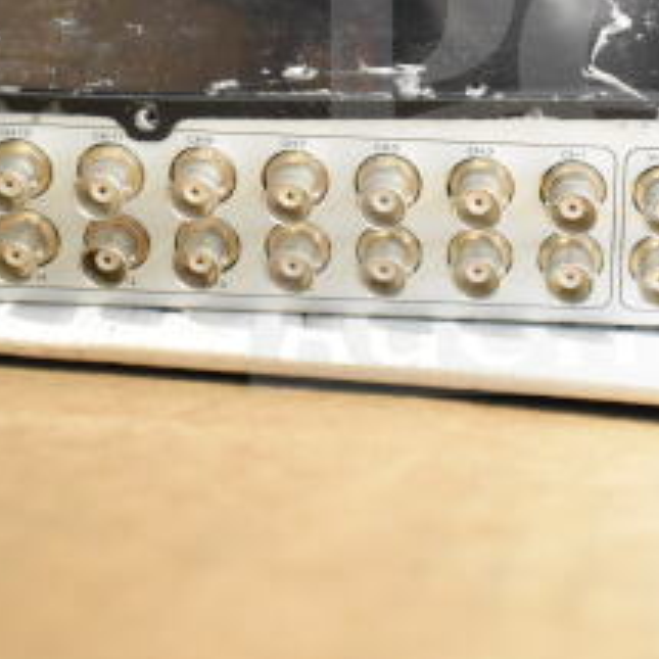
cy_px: 152
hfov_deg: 19.6
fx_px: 1874
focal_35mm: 87
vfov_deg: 19.8
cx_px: 592
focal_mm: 24
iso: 8000
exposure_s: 1/40
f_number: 3.8
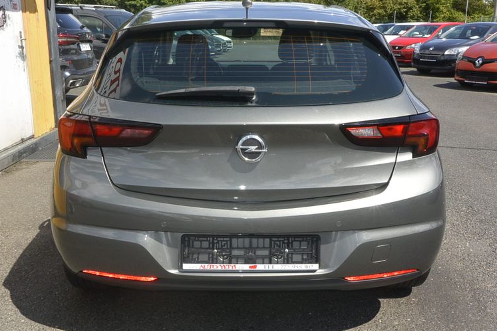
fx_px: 511
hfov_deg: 51.9
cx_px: 248
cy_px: 178
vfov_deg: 35.9
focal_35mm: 37
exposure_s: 1/250
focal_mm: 10
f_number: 9
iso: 160
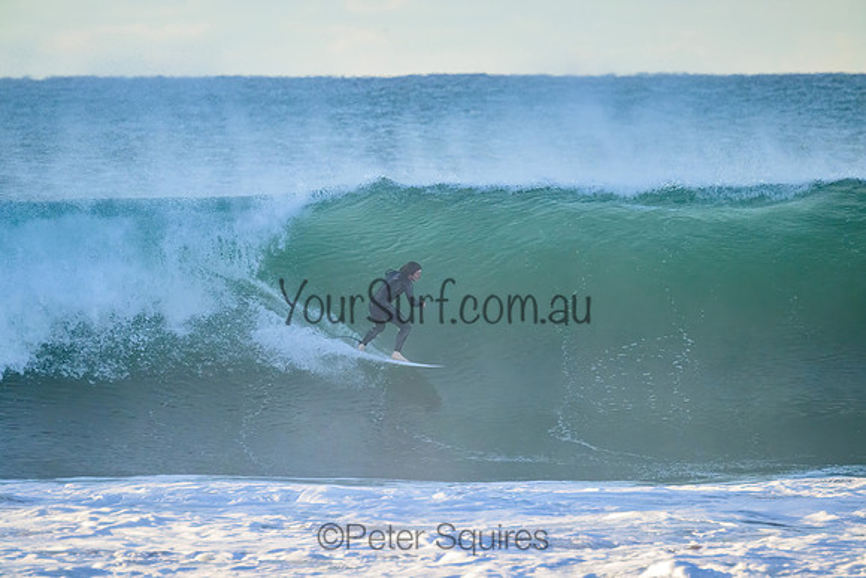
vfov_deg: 2.2
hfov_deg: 3.3
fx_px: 15158
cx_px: 433
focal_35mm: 630
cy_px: 289
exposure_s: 1/1600
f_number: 11
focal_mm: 630
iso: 3600
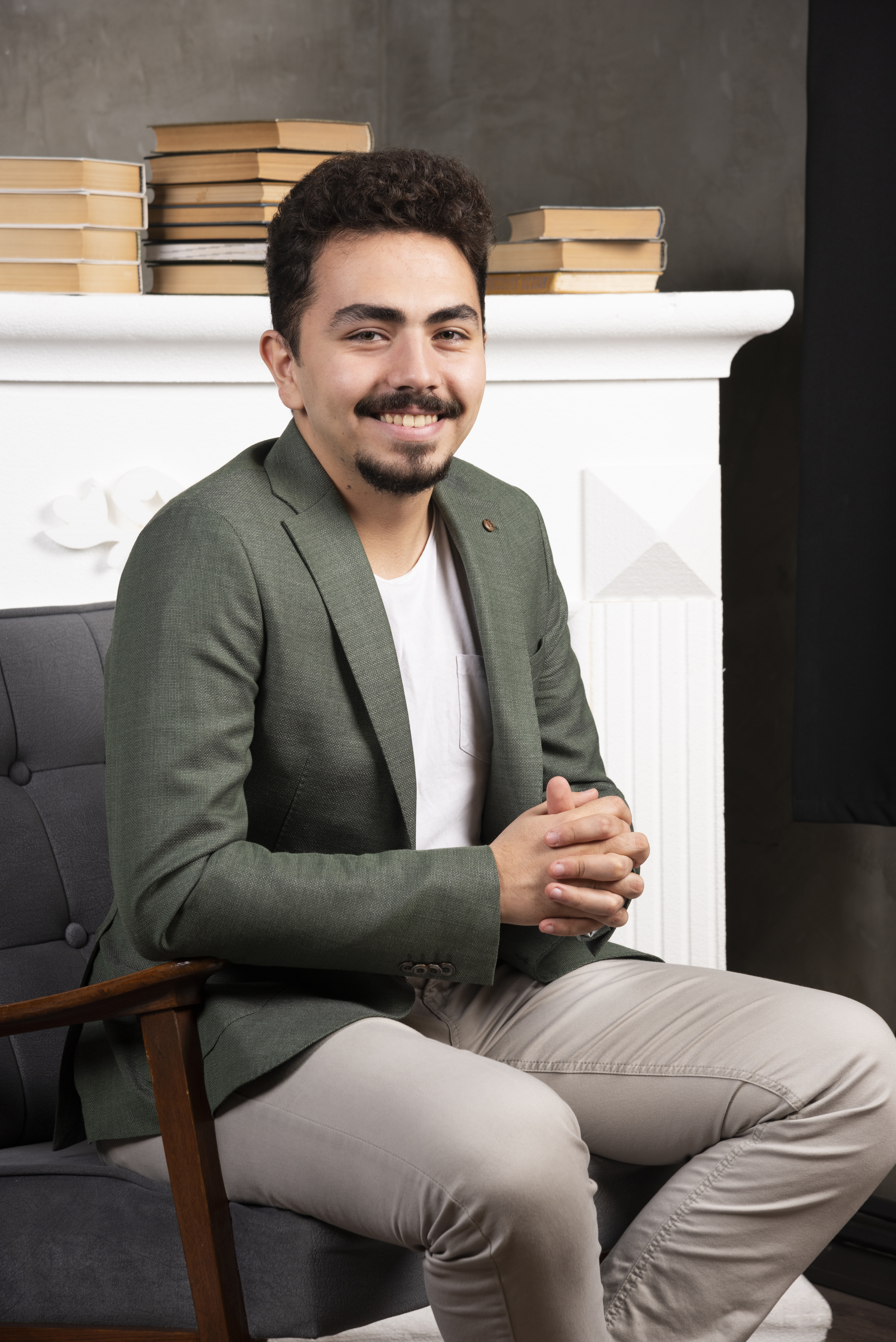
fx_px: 3917
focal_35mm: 105
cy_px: 671
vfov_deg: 19.5
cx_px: 448
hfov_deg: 13.1
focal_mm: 105
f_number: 8
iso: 250
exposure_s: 1/60
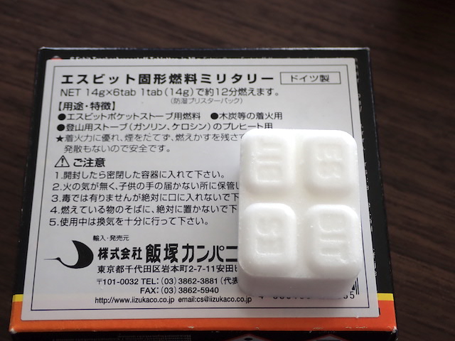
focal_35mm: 61
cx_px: 228
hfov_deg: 31.7
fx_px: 802
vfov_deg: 24.0
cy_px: 170
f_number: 3.6
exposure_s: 1/50
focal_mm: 11.01
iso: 100
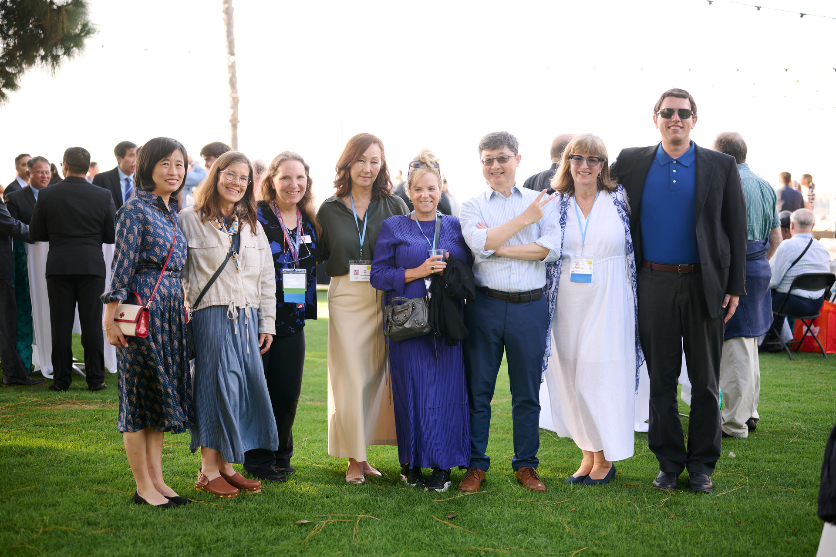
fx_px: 1161
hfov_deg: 39.6
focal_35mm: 50
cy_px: 278
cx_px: 418
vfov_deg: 27.0
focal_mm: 50
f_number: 2
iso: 250
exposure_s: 1/400
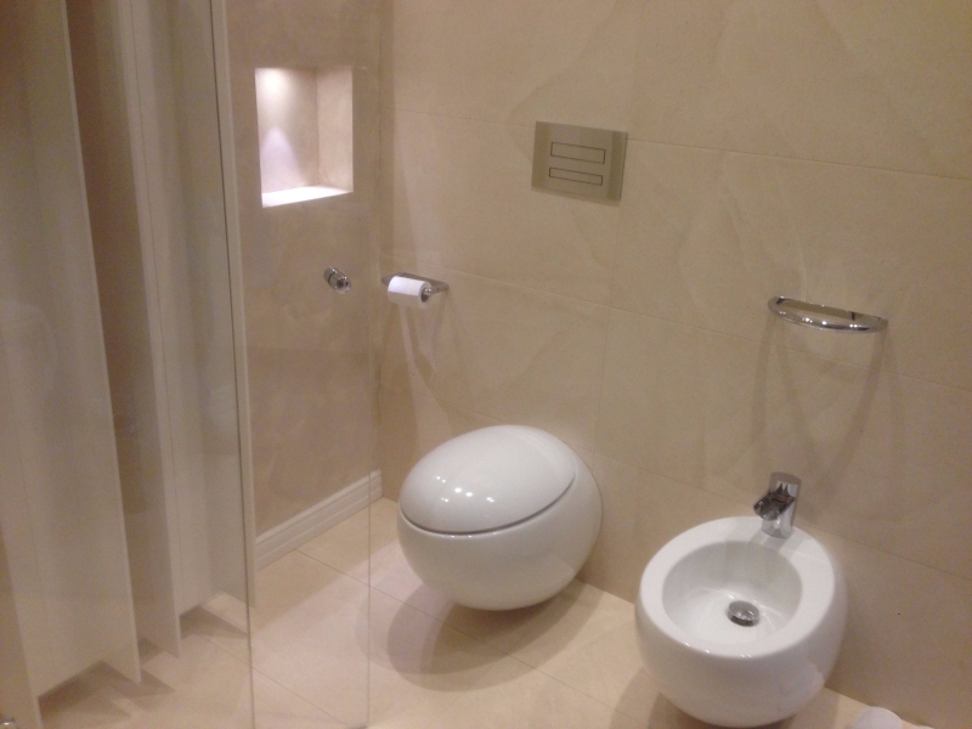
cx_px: 486
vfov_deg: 42.9
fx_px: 927
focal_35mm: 33
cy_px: 364
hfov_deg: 55.4
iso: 125
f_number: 2.4
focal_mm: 4.12
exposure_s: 1/20
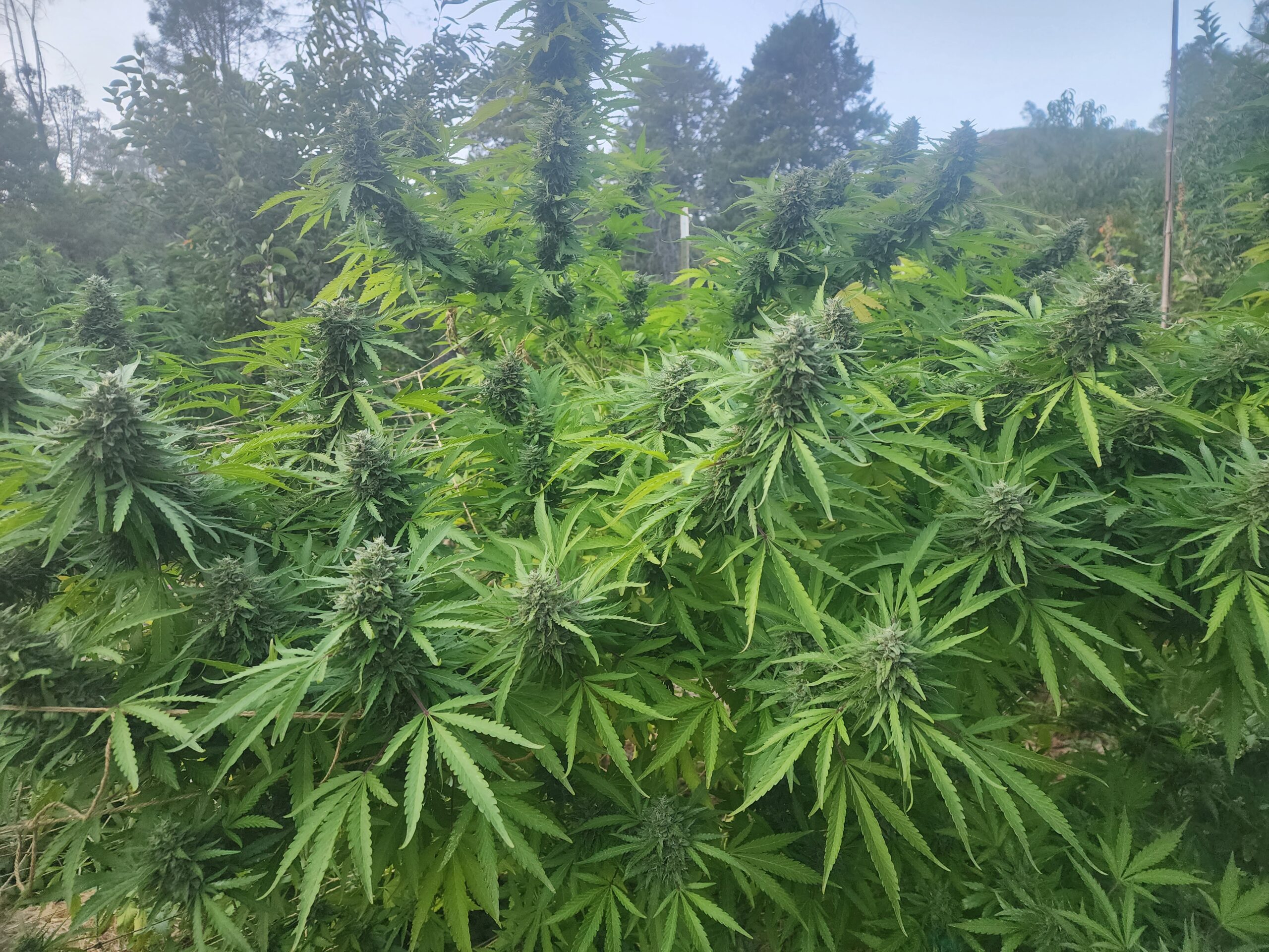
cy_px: 476
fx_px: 843
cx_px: 634
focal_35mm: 23
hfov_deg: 73.9
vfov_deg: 58.9
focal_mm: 6.4
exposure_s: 1/180
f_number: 1.8
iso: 125
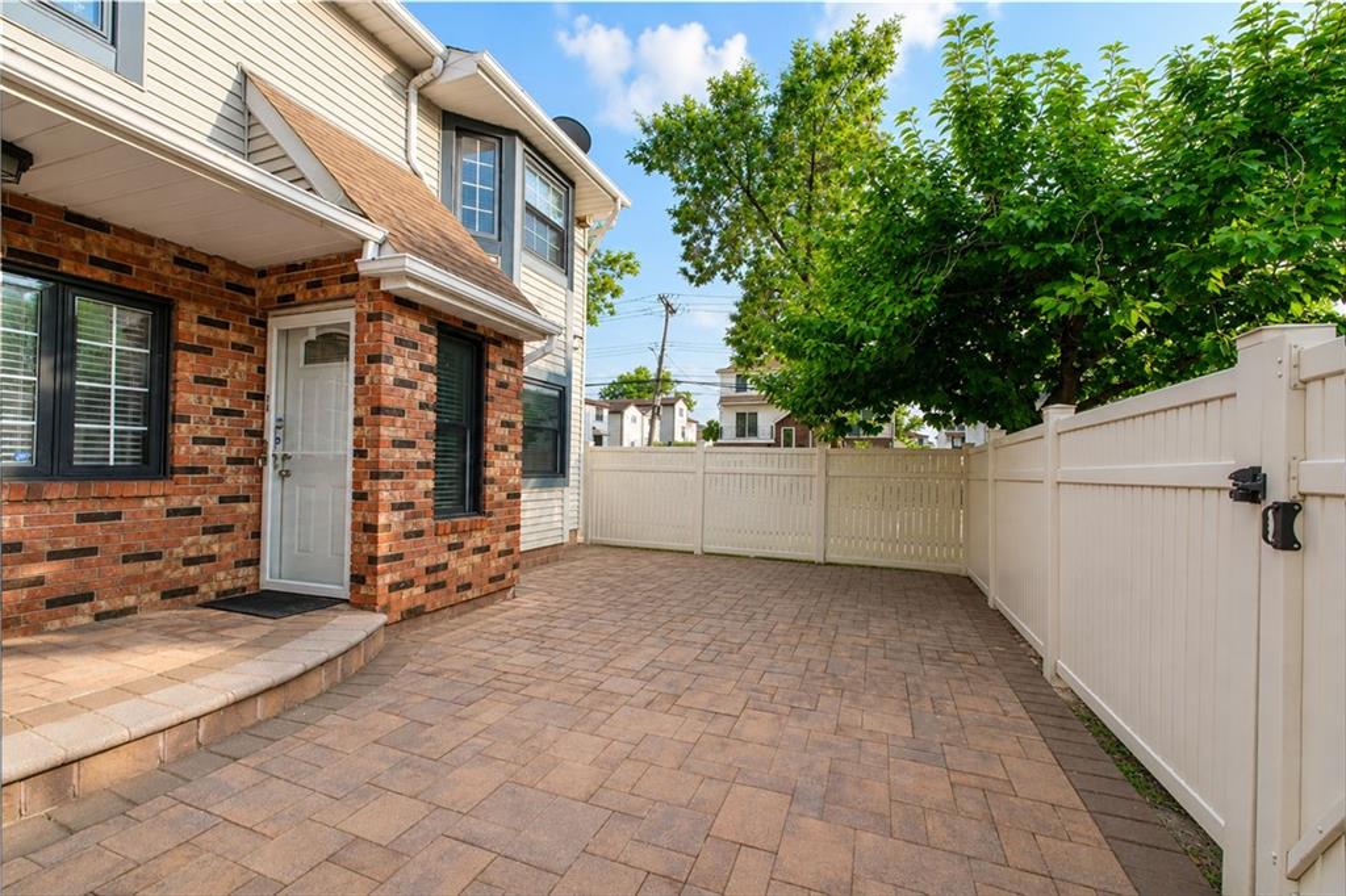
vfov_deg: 77.3
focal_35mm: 15
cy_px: 448
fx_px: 561
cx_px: 673
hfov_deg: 100.4
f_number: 9
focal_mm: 10
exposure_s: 1/100
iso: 320
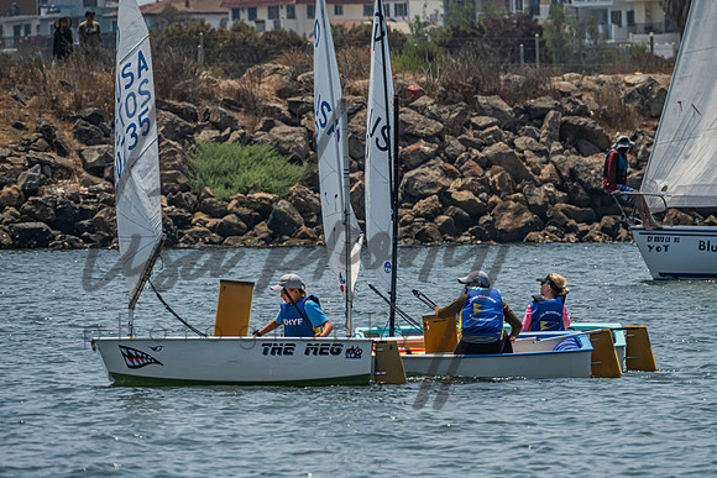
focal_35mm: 406
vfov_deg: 3.4
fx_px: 8083
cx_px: 401
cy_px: 278
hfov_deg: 5.1
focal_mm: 300
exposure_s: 1/2000
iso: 320
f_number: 8
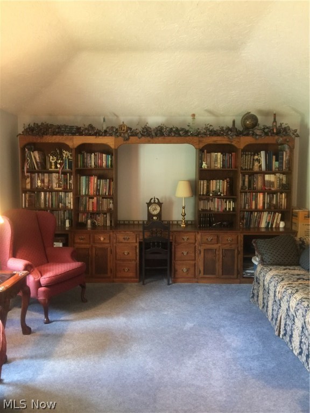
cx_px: 155
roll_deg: -1.2
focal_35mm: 29
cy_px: 206
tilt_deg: -3.4
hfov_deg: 48.2
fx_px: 346
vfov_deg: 61.7
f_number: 2.2
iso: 64
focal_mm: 4.15
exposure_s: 1/4
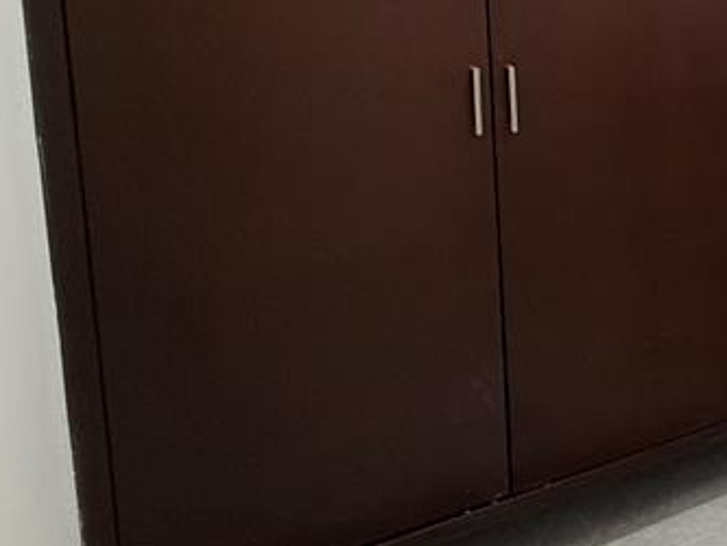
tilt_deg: -5.9
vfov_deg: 31.7
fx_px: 903
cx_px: 1011
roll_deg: -1.7
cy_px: 35
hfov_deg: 30.8
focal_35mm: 43
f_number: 2.2
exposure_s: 1/99
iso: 200
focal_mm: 2.22
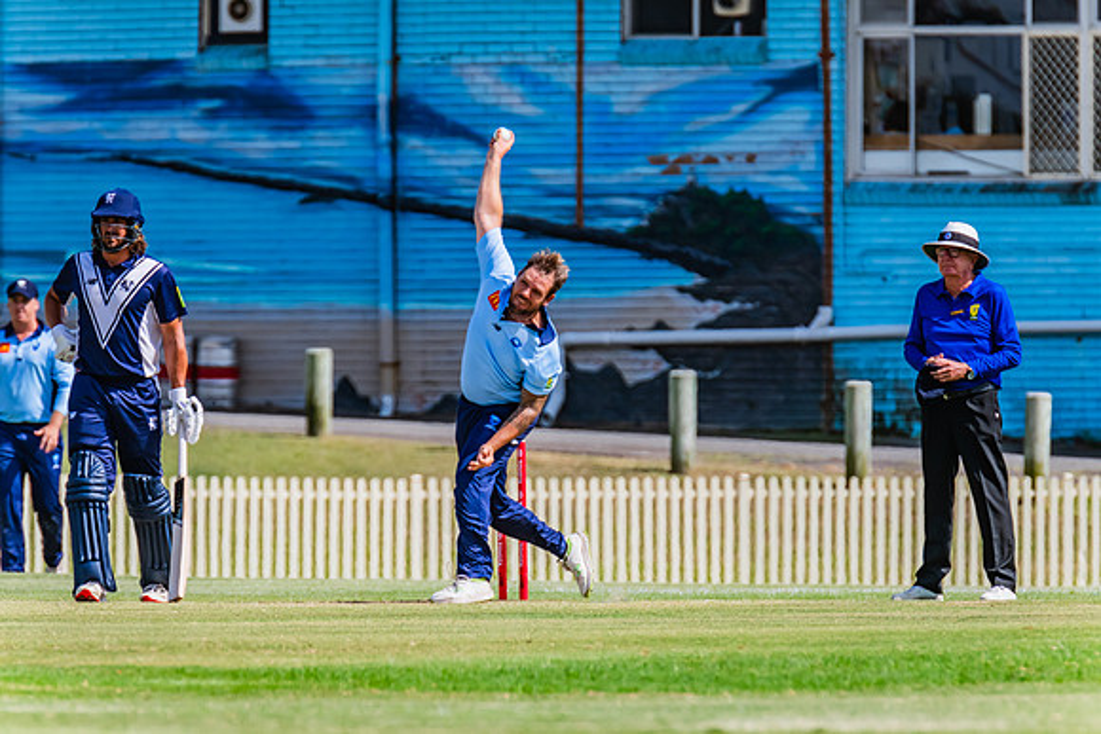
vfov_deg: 2.3
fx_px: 18560
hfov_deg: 3.4
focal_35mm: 607
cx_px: 550
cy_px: 367
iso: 800
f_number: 10
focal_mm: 600
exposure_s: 1/2000
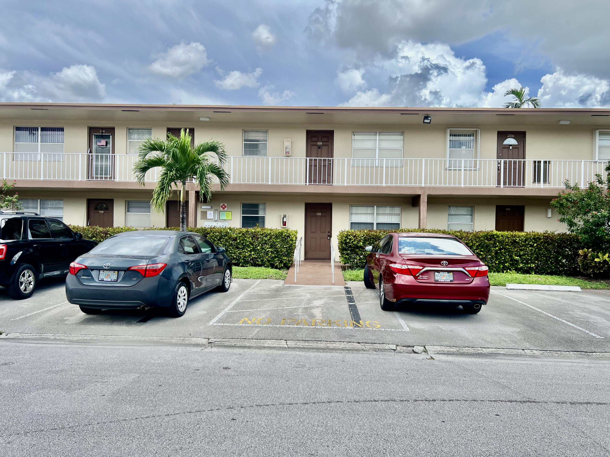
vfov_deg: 53.1
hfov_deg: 67.3
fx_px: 458
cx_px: 305
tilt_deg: +0.0
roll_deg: +0.3
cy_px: 228
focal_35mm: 26
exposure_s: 1/3460
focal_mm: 5.7
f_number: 1.5
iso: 50
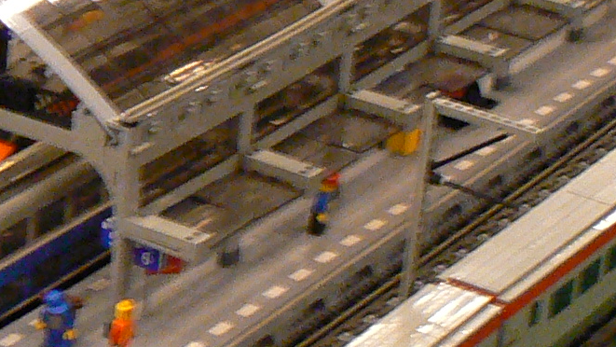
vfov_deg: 7.3
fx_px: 2728
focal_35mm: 167
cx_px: -16
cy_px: 36
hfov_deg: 12.7
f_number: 2.8
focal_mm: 6
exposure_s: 1/8
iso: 200
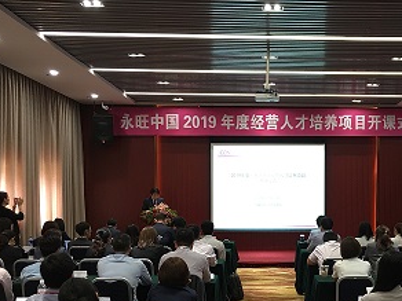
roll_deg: +0.3
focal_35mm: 50
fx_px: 581
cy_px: 227
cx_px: 288
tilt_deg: -2.4
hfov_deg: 37.5
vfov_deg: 28.7
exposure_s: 1/17
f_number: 2.2
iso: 50
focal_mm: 4.15
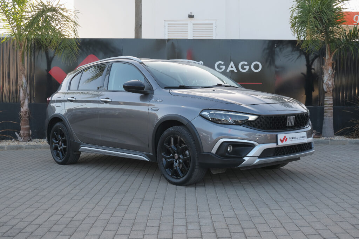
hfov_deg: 42.7
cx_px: 180
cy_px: 120
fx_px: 459
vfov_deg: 29.3
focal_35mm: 46
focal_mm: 30.5
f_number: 9
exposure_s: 1/60
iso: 160
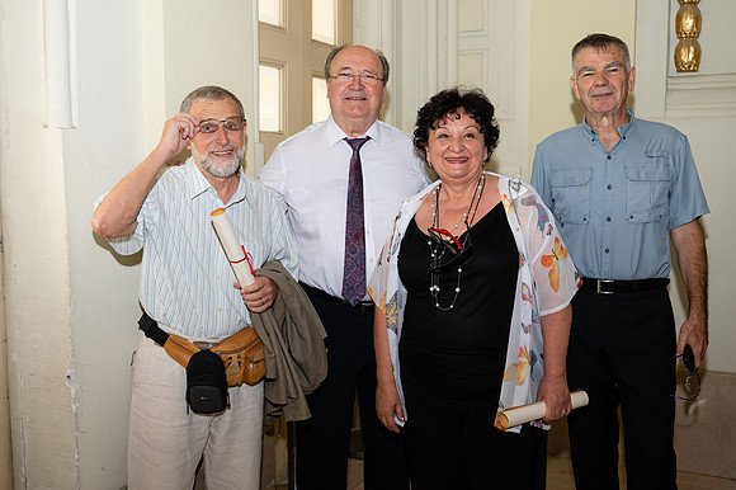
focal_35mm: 38
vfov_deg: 34.8
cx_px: 368
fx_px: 782
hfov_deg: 50.4
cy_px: 235
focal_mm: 35
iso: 1250
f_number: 5
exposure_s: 1/200
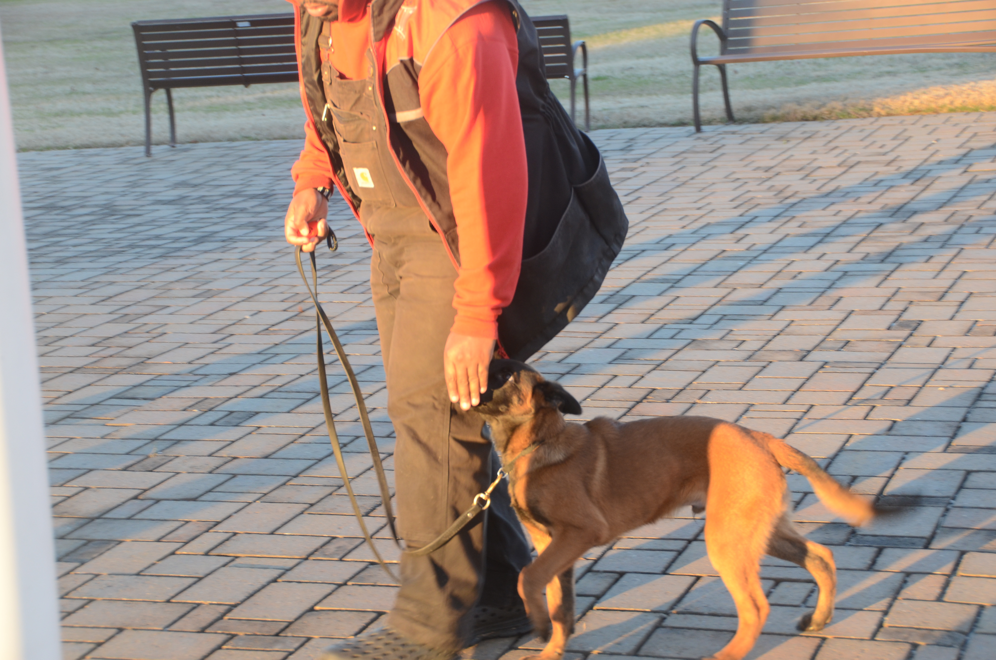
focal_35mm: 82
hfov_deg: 24.7
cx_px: 498
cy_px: 330
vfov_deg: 16.5
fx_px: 2278
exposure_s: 1/100
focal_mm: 55
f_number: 6.3
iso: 400
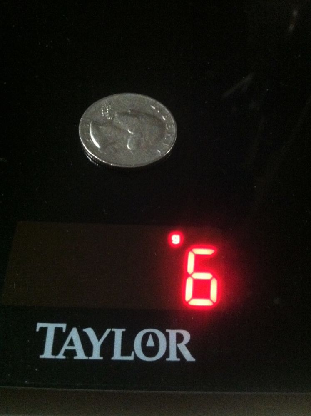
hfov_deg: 40.6
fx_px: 420
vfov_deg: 52.7
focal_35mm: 35
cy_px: 208
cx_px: 156
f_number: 2.8
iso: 1000
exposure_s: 1/15
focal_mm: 3.85
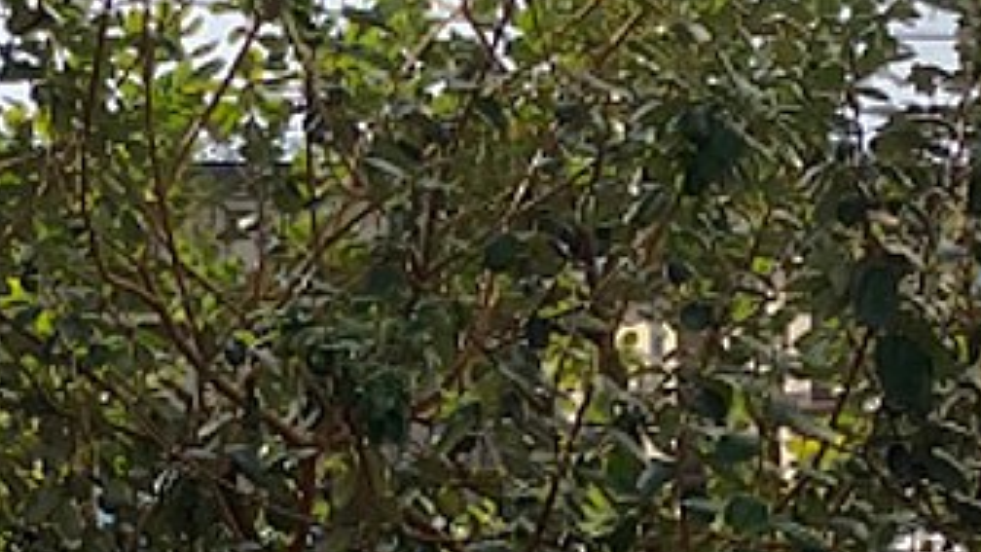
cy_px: 640
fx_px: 3538
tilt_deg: -0.6
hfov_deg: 15.7
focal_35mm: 136
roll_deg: +2.5
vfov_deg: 8.8
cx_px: 285
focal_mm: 3.99
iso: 32
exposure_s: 1/1567
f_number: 1.8
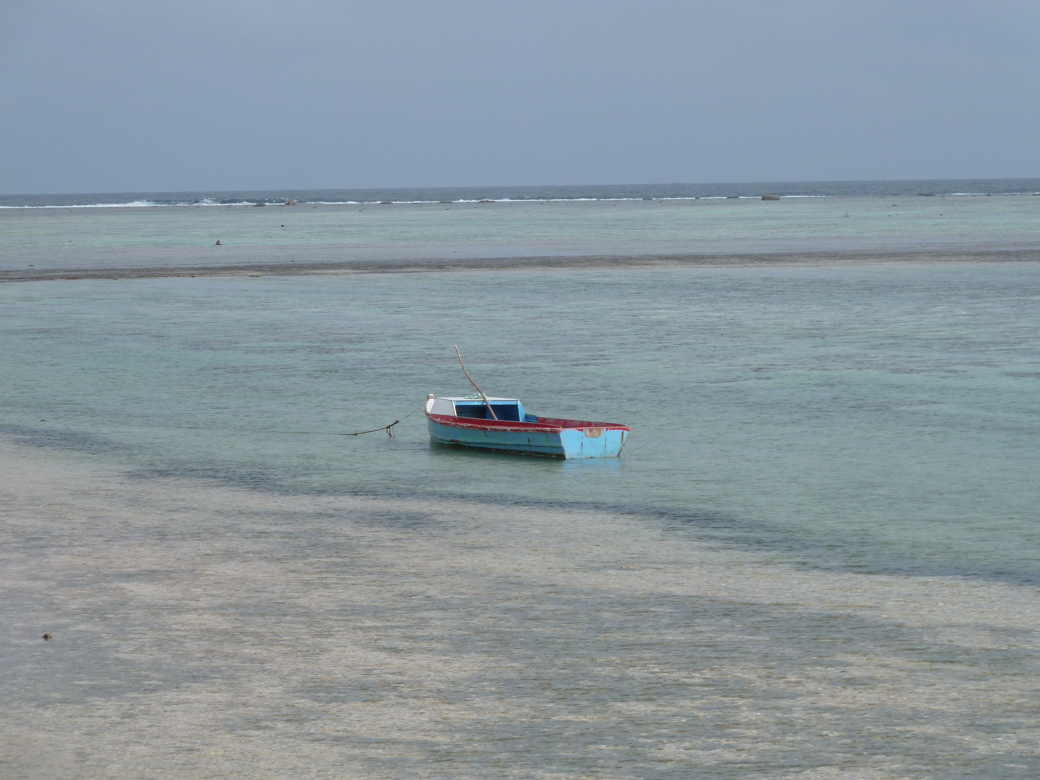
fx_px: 4116
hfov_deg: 14.4
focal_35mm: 137
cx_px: 520
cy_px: 390
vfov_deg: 10.8
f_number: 5.6
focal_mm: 22.5
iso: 80
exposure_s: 1/500
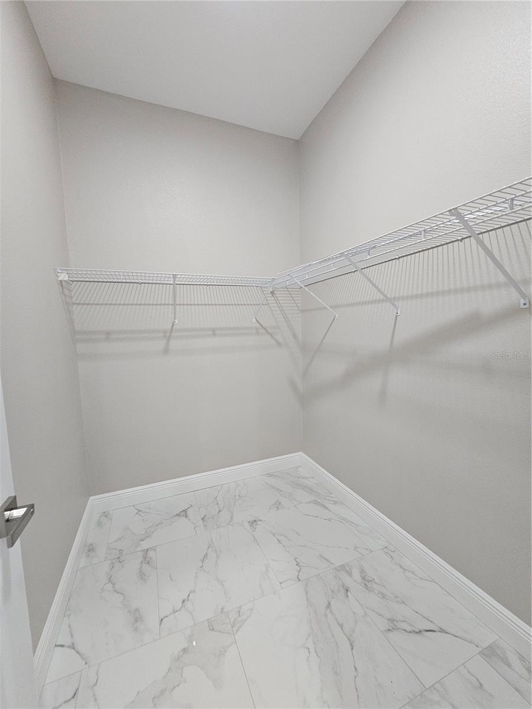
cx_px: 266
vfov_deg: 106.2
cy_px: 354
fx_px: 266
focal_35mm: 13
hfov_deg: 89.9
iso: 320
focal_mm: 2.2
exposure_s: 1/40
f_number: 2.2
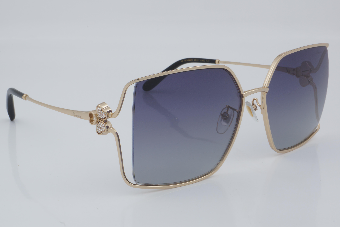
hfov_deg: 27.0
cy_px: 114
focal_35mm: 75
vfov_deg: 18.2
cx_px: 170
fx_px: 708
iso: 100
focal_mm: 50
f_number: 32
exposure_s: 1/4
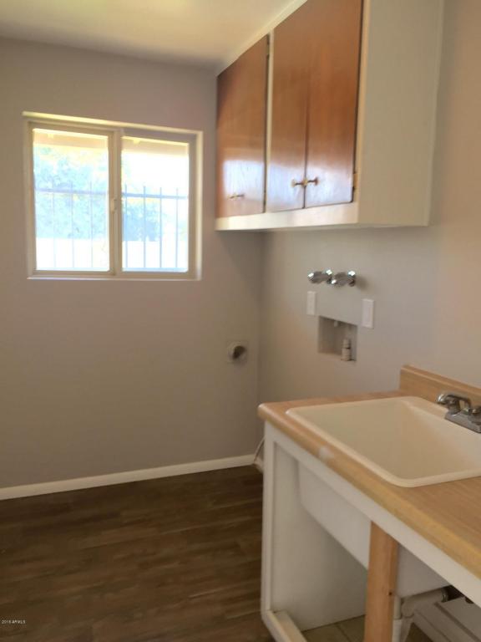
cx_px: 240
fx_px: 537
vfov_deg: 61.7
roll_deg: -1.3
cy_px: 321
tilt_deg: -8.7
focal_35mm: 29
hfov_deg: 48.2
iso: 32
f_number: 2.2
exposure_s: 1/40
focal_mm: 4.15
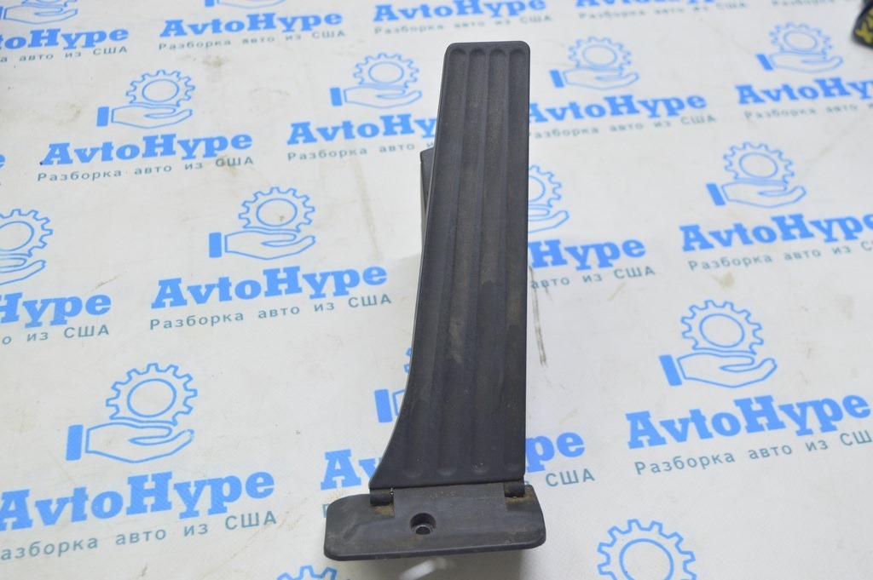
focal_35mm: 42
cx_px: 436
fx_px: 1018
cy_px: 290
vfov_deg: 31.8
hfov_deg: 46.4
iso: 400
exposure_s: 1/20
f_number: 5.6
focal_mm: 28
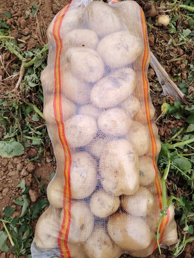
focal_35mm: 24
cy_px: 129
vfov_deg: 71.6
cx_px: 97
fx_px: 179
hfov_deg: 56.8
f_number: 1.75
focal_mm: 5.25
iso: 100
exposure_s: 1/311
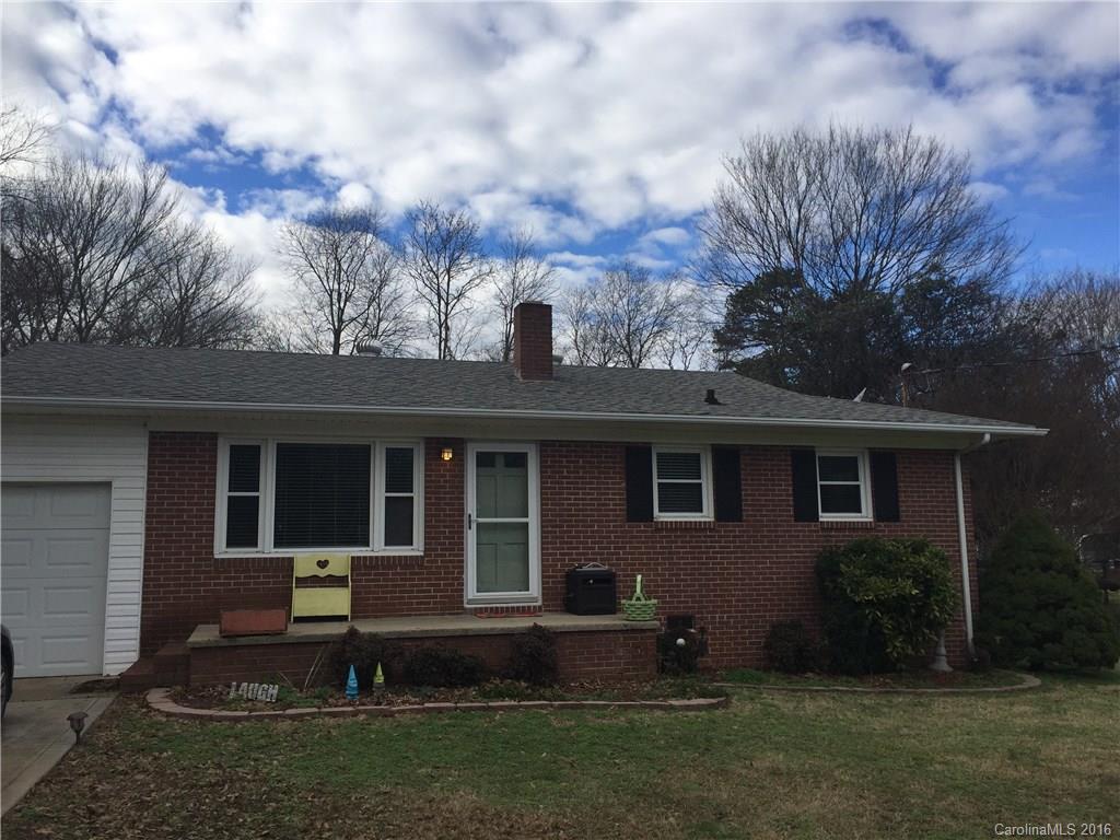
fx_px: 938
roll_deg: -0.7
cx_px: 560
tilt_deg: +7.5
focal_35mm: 29
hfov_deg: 61.7
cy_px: 420
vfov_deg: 48.2
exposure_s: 1/1883
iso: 32
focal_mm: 4.15
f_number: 2.2
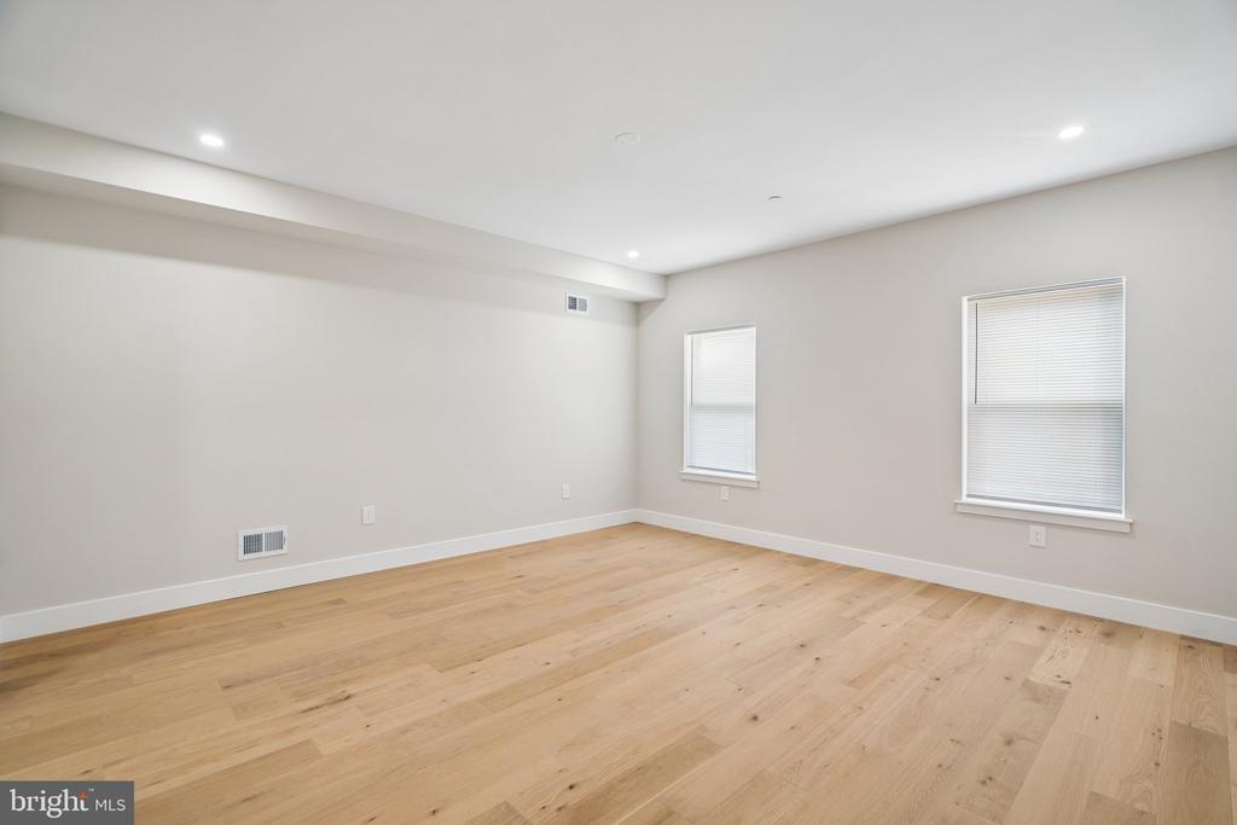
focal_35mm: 16
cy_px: 412
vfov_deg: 73.8
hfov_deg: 96.7
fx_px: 550
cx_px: 618
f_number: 4
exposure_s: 1/6
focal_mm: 16
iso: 200
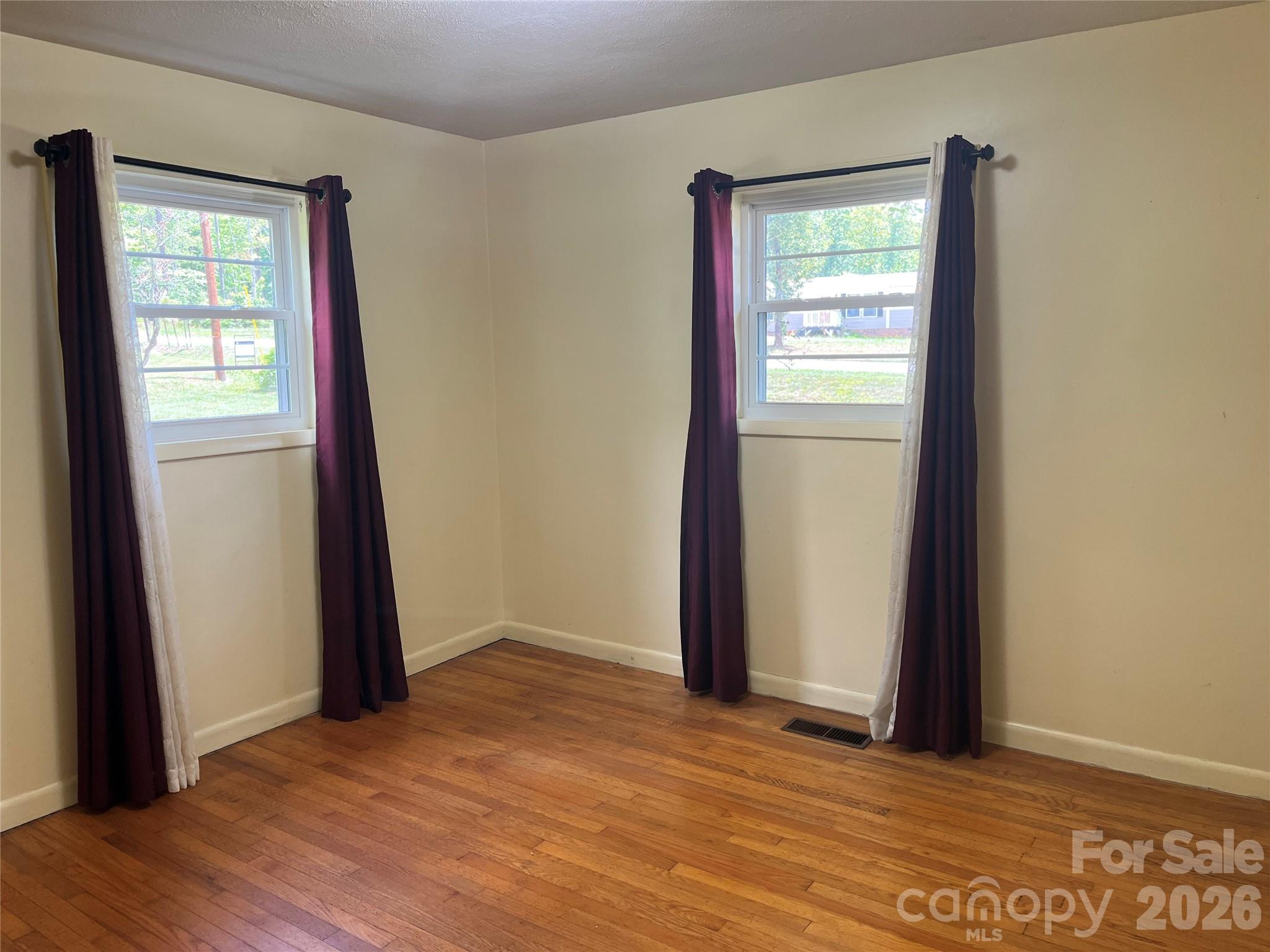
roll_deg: +1.5
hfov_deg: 67.3
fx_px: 954
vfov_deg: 53.1
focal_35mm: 26
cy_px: 476
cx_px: 635
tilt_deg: -8.6
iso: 64
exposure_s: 1/60
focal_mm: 5.1
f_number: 1.6
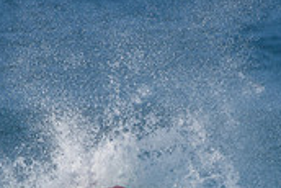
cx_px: 152
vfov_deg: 0.8
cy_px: 231
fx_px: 14202
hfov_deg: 1.1
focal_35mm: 1818
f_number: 5.6
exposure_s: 1/2000
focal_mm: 500
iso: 320
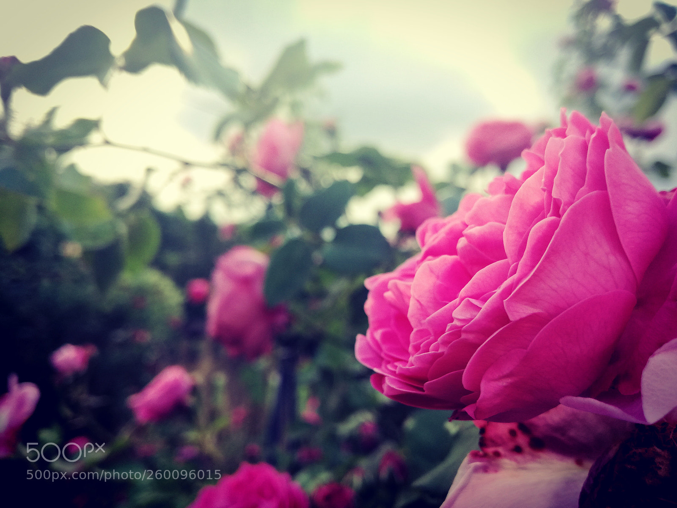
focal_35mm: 27
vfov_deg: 51.4
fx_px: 528
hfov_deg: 65.3
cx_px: 338
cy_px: 254
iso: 50
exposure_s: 1/304
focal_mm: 3.79
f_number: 2
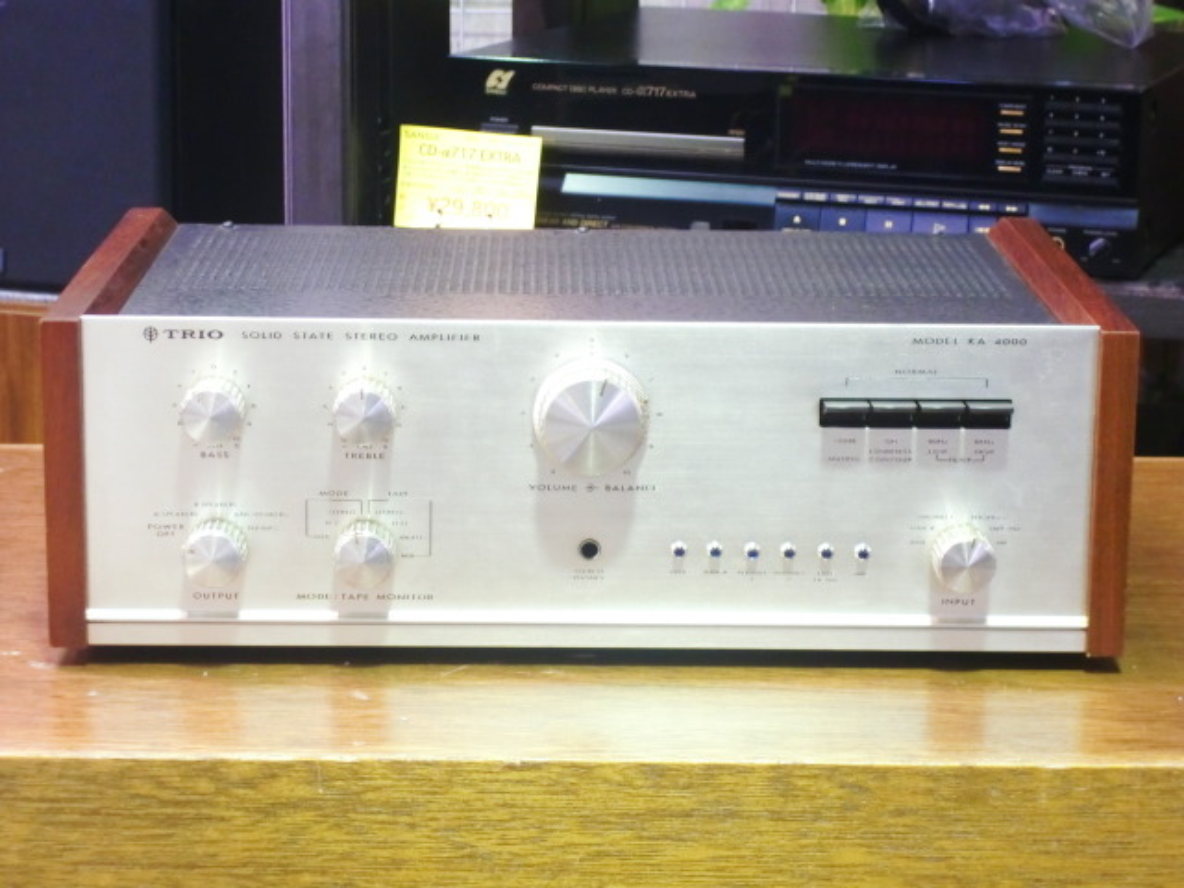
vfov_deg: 15.9
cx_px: 592
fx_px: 3181
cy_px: 444
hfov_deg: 21.1
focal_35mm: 93
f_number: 5.2
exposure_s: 1/8
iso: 400
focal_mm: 16.5
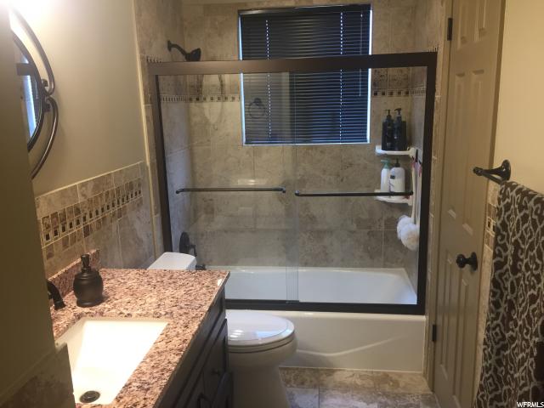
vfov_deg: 48.2
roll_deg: +1.4
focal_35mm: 29
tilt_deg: -12.4
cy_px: 204
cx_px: 272
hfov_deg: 61.7
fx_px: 456
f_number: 2.2
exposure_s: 1/30
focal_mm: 4.15
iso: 40
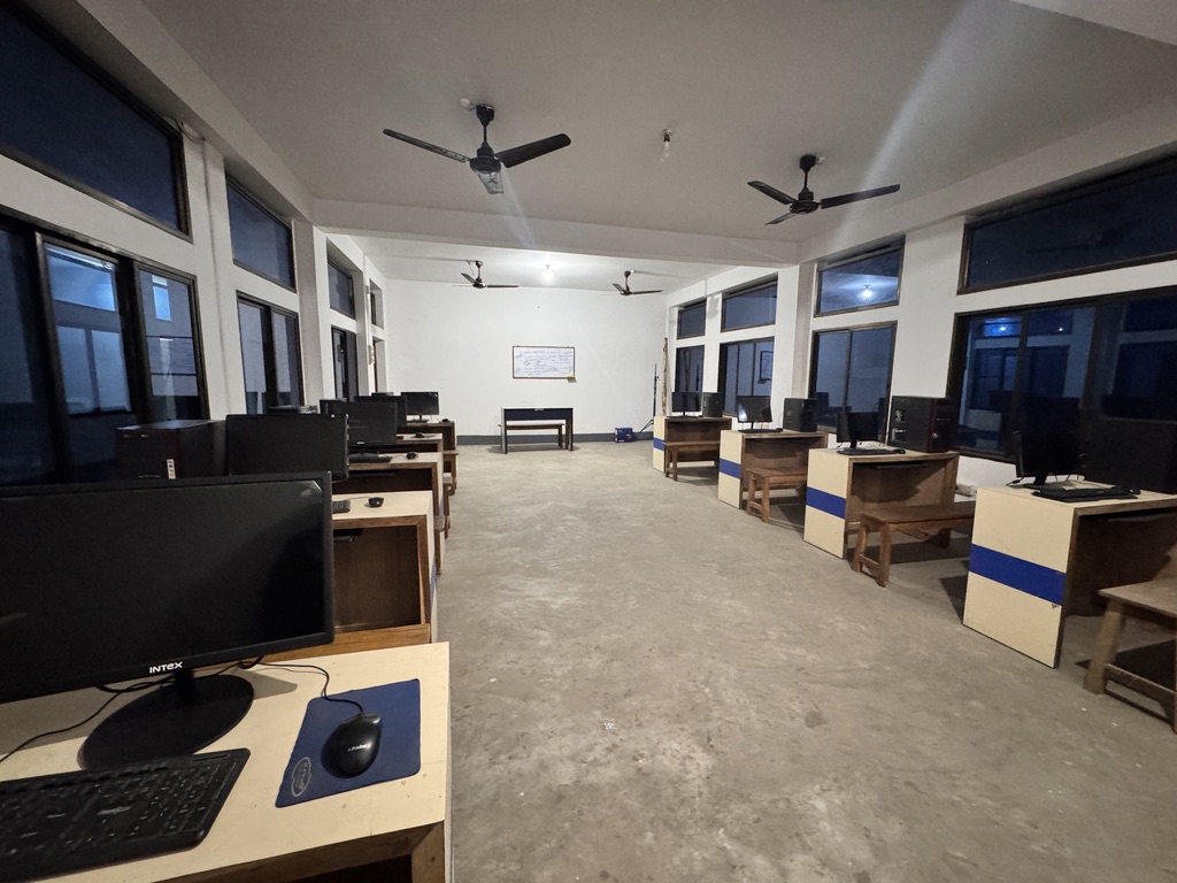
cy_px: 442
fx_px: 476
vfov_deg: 85.7
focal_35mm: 14
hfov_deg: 102.1
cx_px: 588
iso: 800
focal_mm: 2.22
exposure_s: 1/50
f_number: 2.2
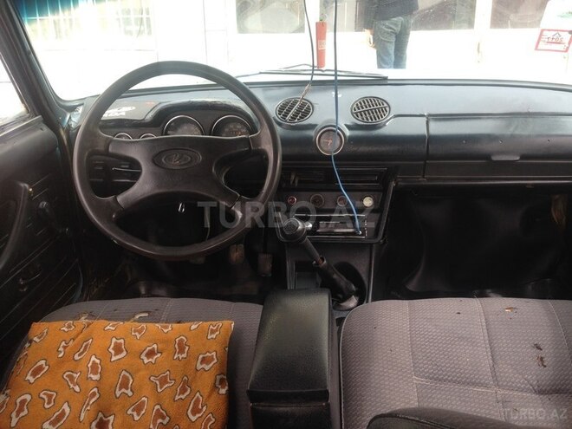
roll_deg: -1.3
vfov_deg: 42.9
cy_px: 214
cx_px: 286
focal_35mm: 33
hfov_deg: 55.4
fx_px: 545
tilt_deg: -17.4
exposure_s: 1/122
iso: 50
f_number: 2.4
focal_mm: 4.12
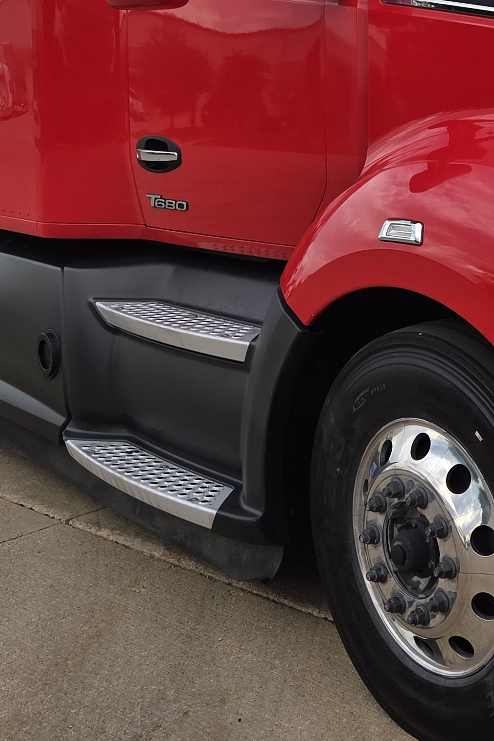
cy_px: 113
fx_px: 1215
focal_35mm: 59
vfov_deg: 32.7
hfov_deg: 22.2
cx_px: 480
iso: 80
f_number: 1.8
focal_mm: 5.4
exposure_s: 1/2163
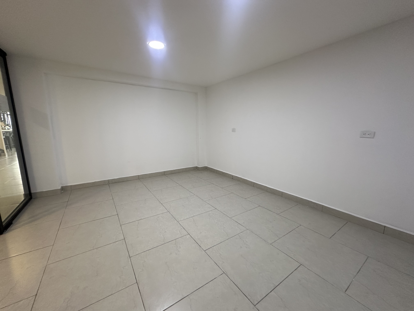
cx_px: 207
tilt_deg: -13.8
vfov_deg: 85.7
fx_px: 167
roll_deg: +0.3
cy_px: 156
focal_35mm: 14
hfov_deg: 102.1
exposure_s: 1/60
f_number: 2.2
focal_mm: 2.22
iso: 160
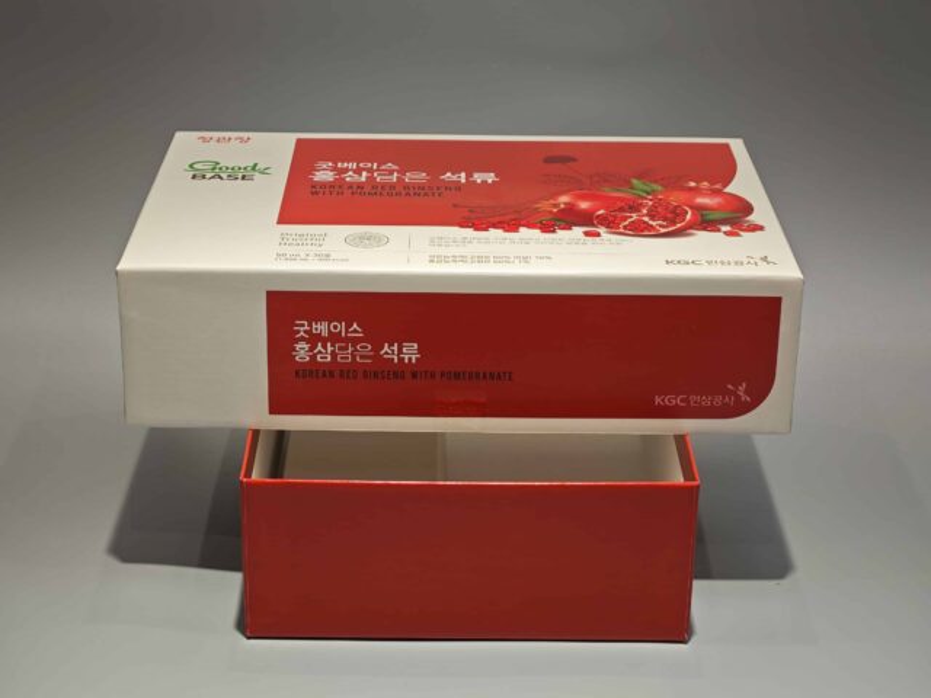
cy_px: 349
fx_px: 2017
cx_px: 466
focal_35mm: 75
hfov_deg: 26.0
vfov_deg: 19.6
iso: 100
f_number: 2
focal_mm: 10.1
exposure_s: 1/100
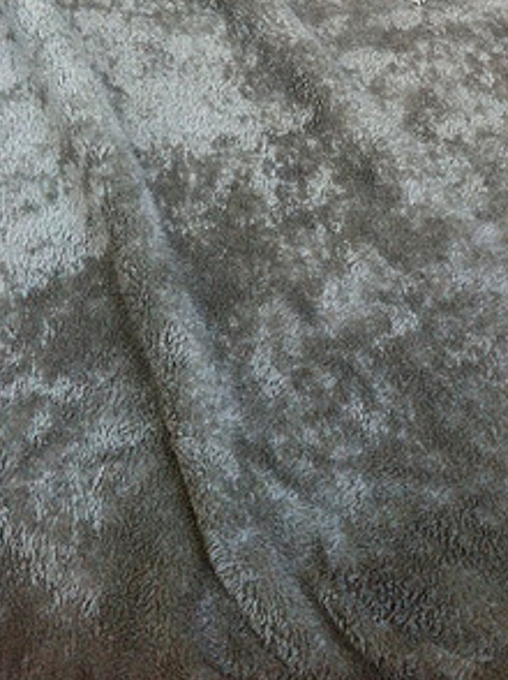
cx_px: 431
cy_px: 42
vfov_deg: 27.0
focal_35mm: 69
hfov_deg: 20.9
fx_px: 1352
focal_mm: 3.85
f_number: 2.8
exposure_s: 1/15
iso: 160
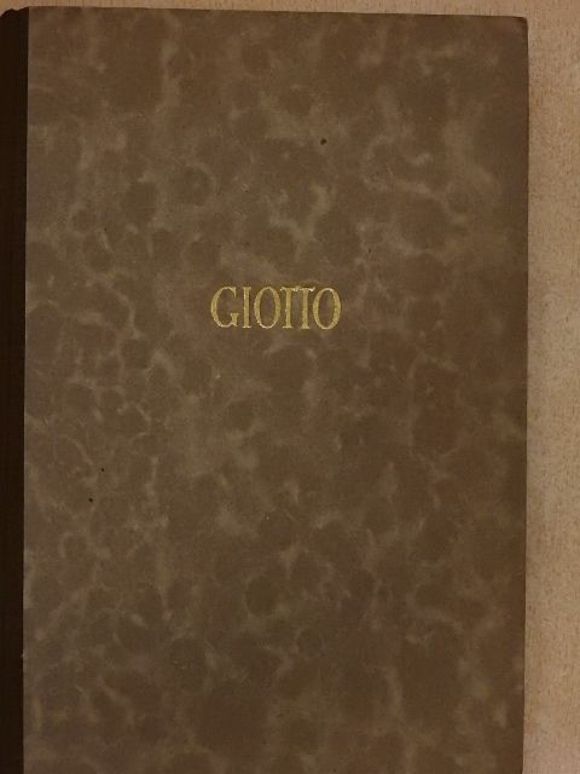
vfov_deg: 32.2
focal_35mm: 60
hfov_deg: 24.4
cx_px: 290
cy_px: 387
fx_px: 1340
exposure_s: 1/80
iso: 1600
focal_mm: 10.7
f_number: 4.2
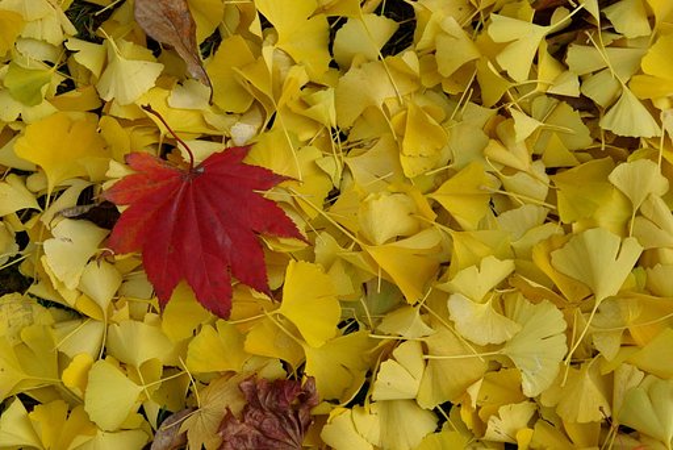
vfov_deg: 16.6
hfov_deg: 24.6
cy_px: 225
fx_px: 1543
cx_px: 336
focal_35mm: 82
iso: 200
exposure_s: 1/320
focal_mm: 55
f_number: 7.1
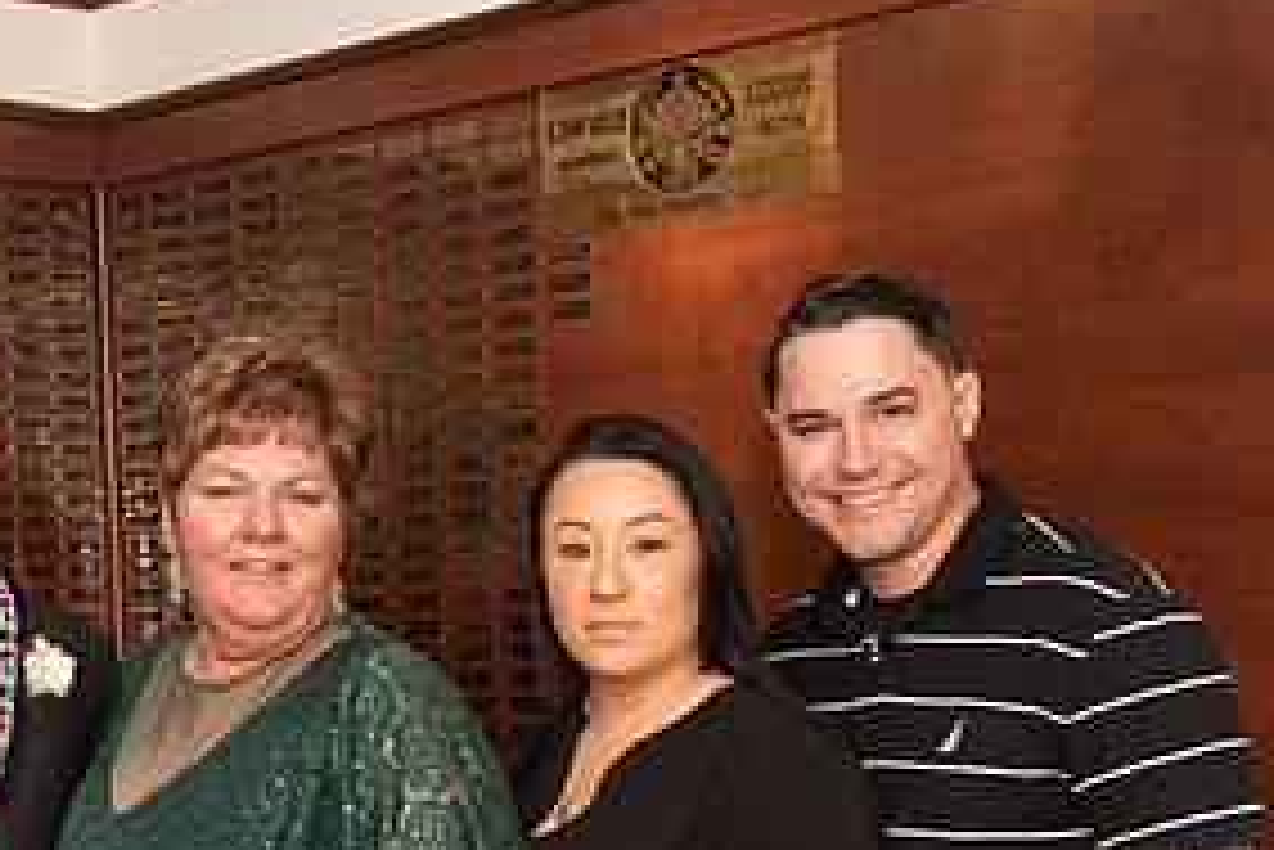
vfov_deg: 17.2
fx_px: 2762
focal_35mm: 78
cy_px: 812
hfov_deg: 24.8
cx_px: 23
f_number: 4
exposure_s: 1/200
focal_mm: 38
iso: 800
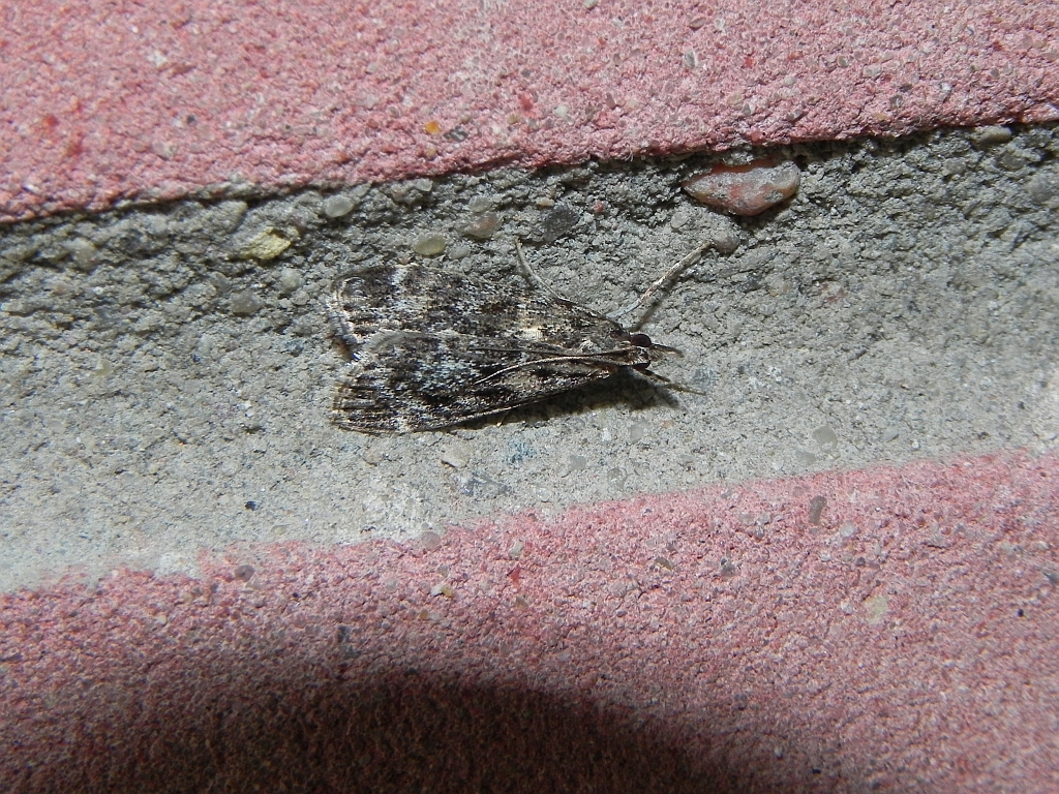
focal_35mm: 105
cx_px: 530
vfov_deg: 14.1
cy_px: 397
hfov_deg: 18.7
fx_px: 3212
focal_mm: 18.8
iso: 200
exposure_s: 1/30
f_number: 8
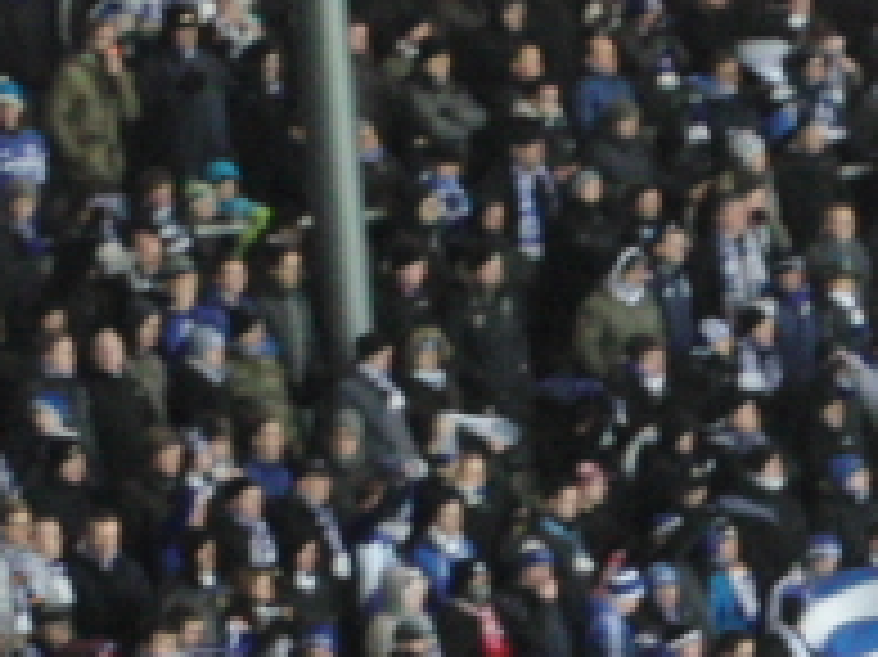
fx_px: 8061
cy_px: 819
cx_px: 1139
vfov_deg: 4.7
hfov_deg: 6.2
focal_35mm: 318
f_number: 4.2
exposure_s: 1/15
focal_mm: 16.87
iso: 800
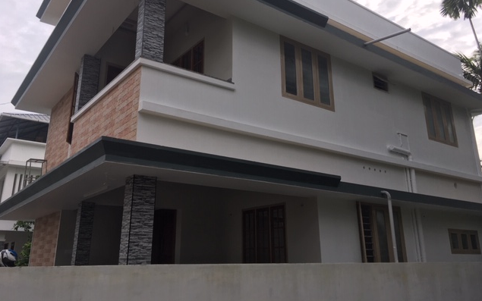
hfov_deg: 61.2
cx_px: 240
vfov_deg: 40.4
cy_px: 120
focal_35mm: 31
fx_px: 407
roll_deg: +0.3
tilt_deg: +17.7
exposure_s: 1/668
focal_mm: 4.15
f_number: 2.2
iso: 25
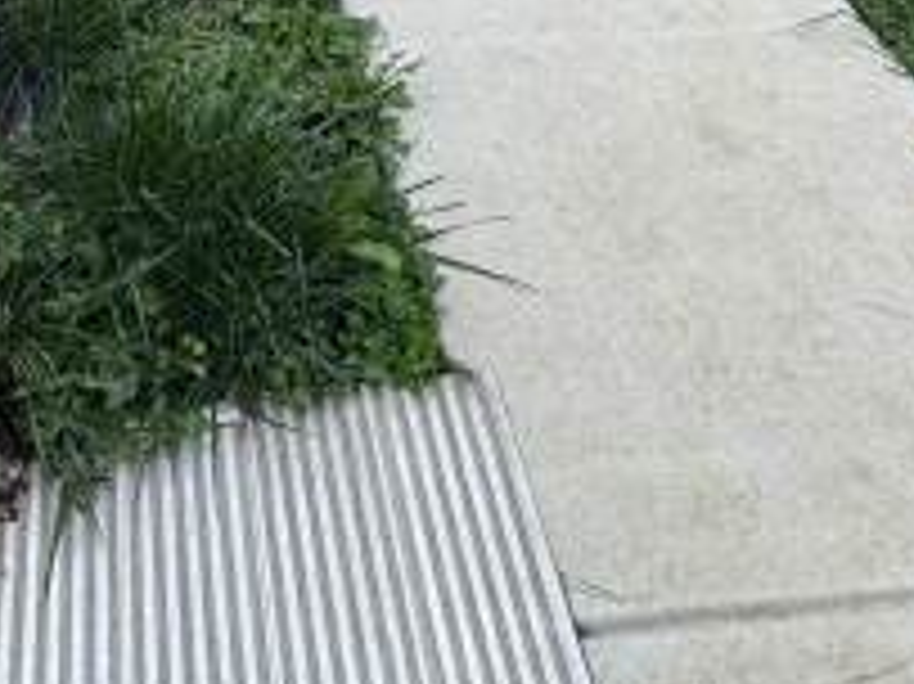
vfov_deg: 23.7
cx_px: 173
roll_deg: -1.5
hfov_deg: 39.5
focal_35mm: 46
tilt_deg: -24.6
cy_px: -392
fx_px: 1214
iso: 40
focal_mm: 2.22
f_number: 2.2
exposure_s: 1/664
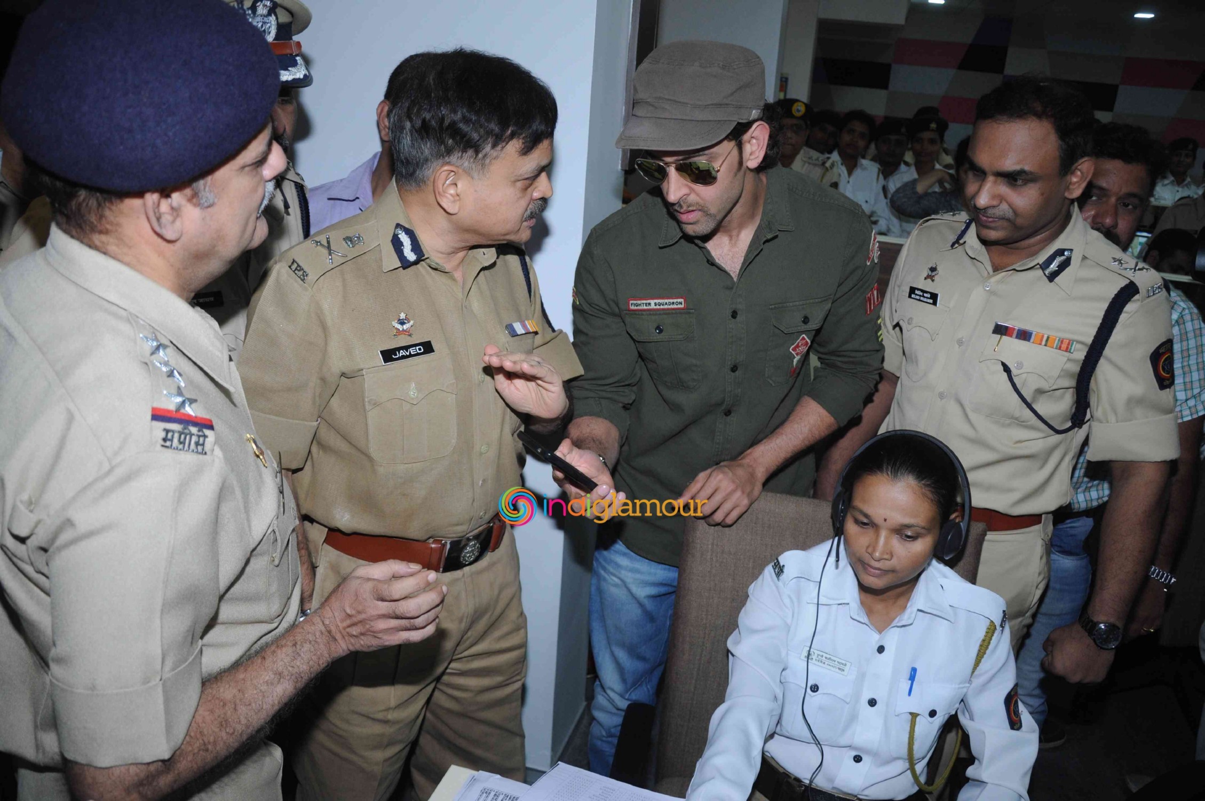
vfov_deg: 47.8
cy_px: 400
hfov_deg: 67.4
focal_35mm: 27
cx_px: 602
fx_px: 903
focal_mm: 18
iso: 500
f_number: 3.5
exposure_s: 1/100
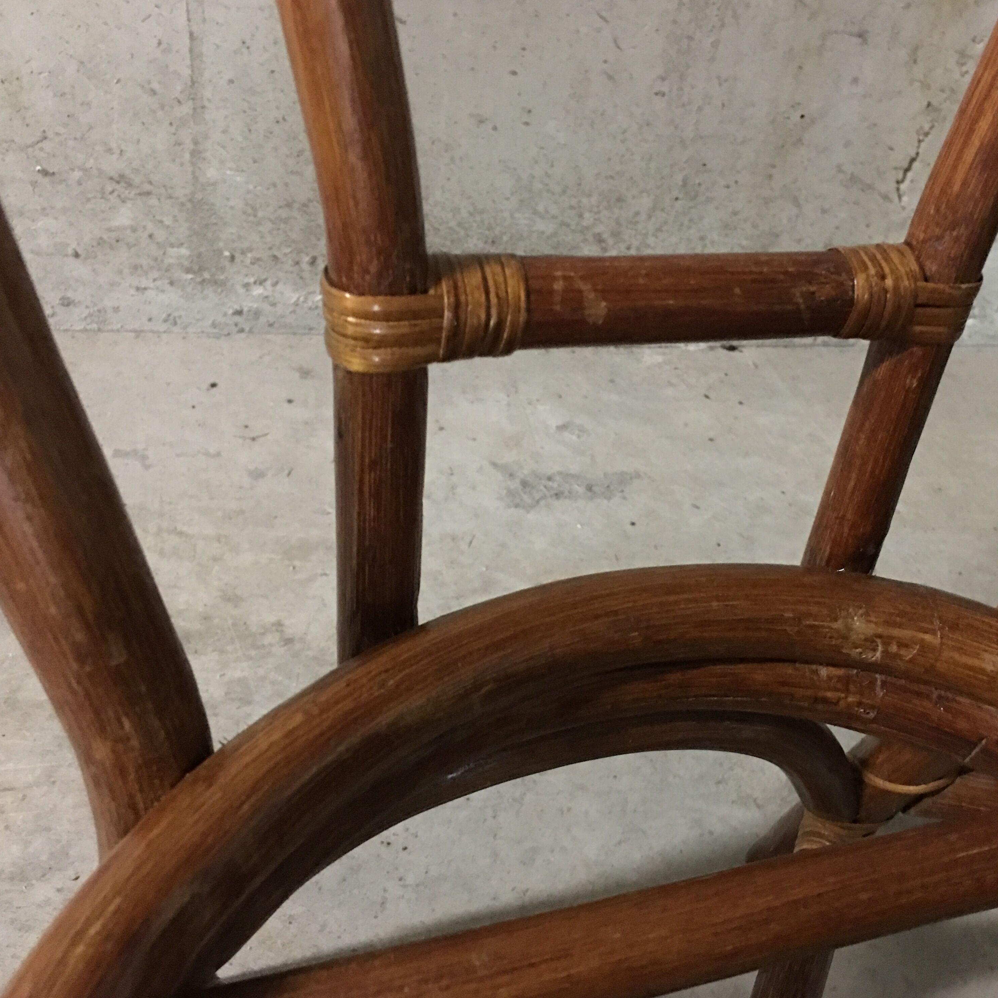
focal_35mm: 35
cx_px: 613
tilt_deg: -39.7
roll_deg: -12.0
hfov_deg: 46.9
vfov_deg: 47.2
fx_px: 1142
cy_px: 503
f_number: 2.2
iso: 160
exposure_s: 1/4
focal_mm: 4.15
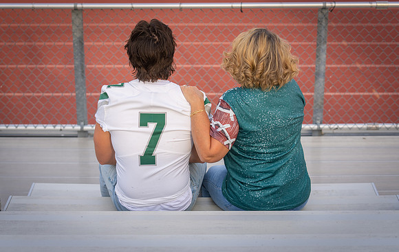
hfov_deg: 26.4
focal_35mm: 78
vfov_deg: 16.9
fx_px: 849
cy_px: 120
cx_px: 186
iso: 100
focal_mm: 70
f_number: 4
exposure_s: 1/400
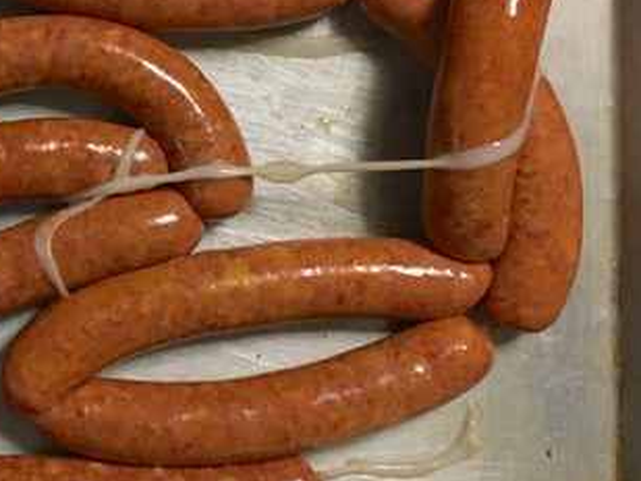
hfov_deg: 24.3
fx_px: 1389
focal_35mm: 75
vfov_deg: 19.6
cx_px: -64
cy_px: 164
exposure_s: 1/30
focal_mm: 4.15
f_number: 2.2
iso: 200
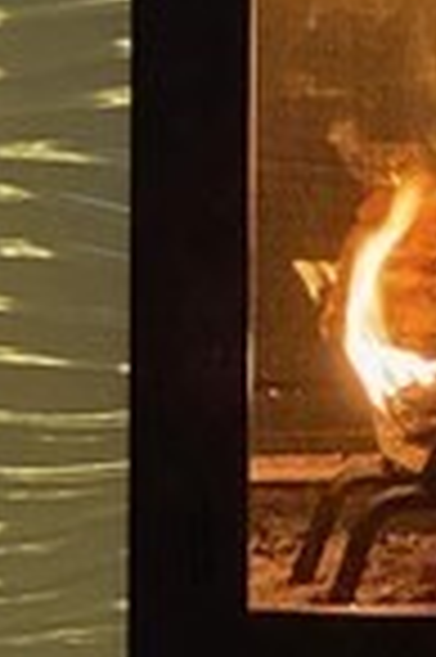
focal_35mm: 285
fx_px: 5189
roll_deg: -0.6
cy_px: 189
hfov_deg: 4.7
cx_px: 814
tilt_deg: -3.1
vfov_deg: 7.2
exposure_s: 1/30
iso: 800
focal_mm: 6
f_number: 2
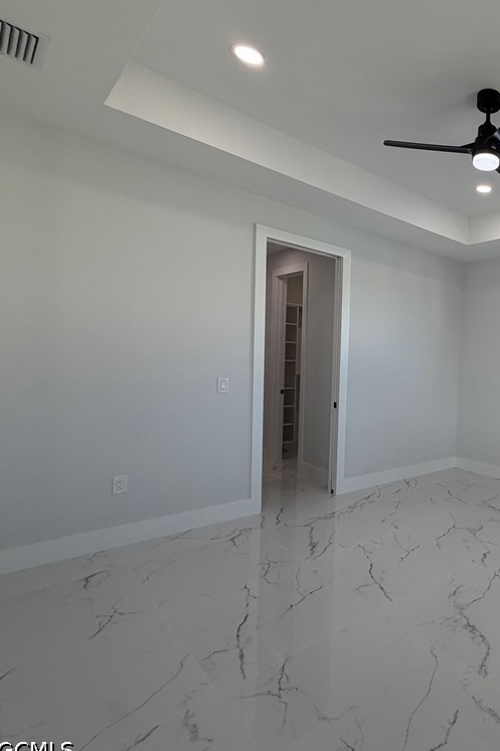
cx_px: 494
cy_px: 381
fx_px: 417
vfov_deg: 84.0
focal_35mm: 20
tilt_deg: -1.6
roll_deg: -2.3
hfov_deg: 50.7
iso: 64
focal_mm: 2.22
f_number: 2.2
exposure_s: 1/122
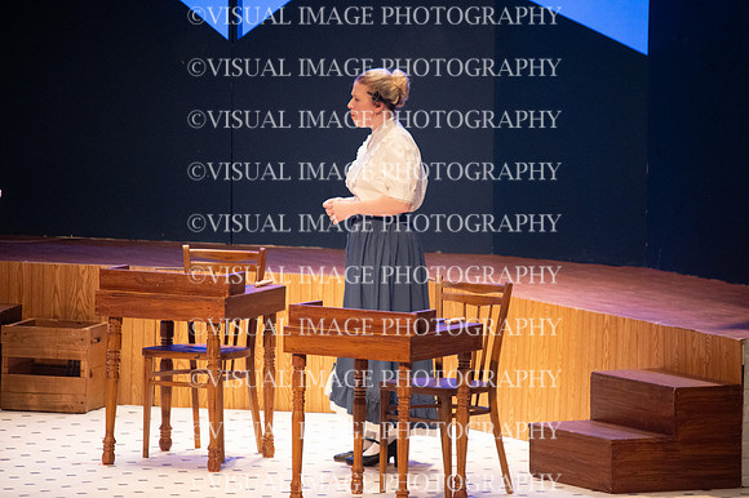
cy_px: 249
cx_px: 374
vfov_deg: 3.3
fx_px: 8733
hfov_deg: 4.9
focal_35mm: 420
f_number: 6.3
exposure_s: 1/160
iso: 10000
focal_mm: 420
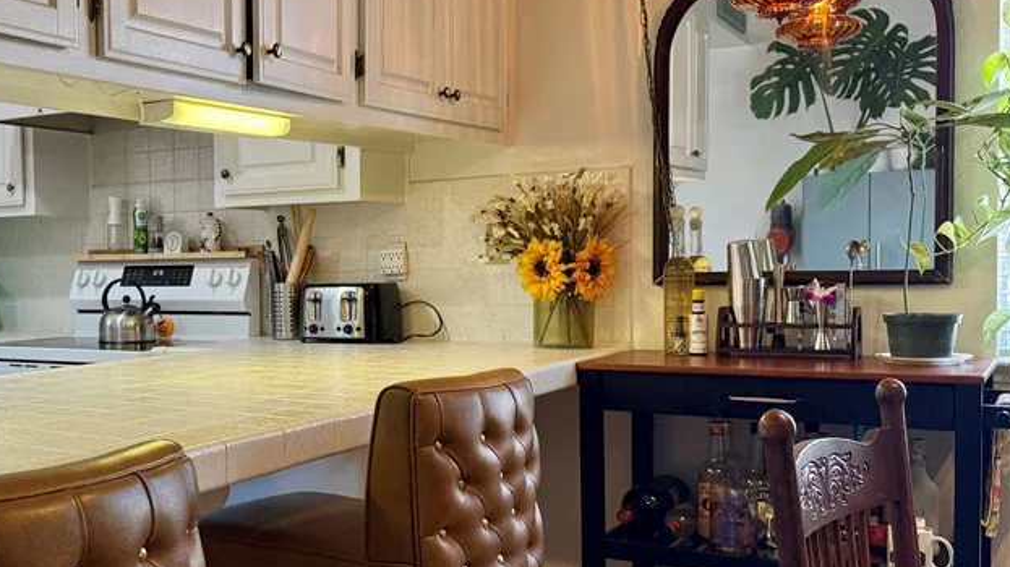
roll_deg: +1.4
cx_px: 186
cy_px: 314
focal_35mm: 43
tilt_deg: -2.0
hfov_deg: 44.8
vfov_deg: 27.7
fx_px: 1151
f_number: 1.78
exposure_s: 1/120
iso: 200
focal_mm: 6.76
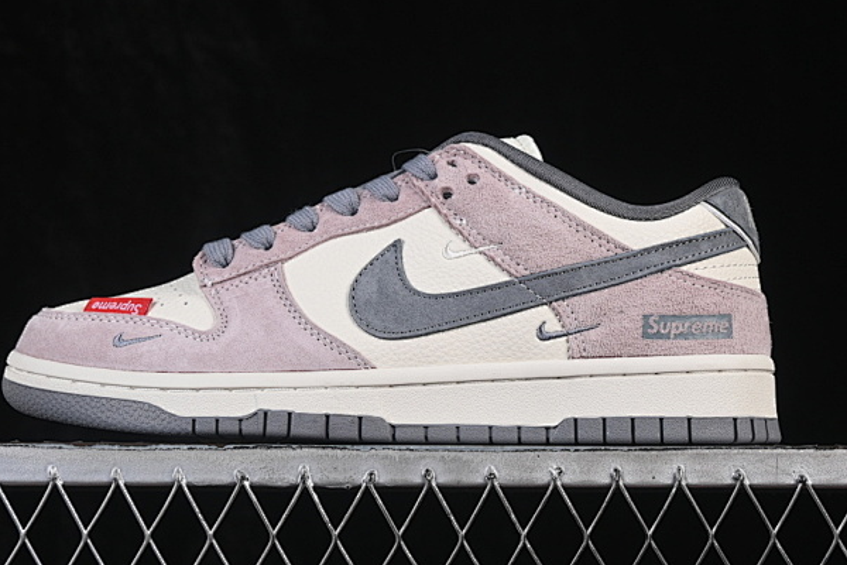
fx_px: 2353
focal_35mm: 100
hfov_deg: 20.4
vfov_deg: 13.7
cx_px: 394
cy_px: 210
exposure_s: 1/80
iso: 160
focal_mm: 50
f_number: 8
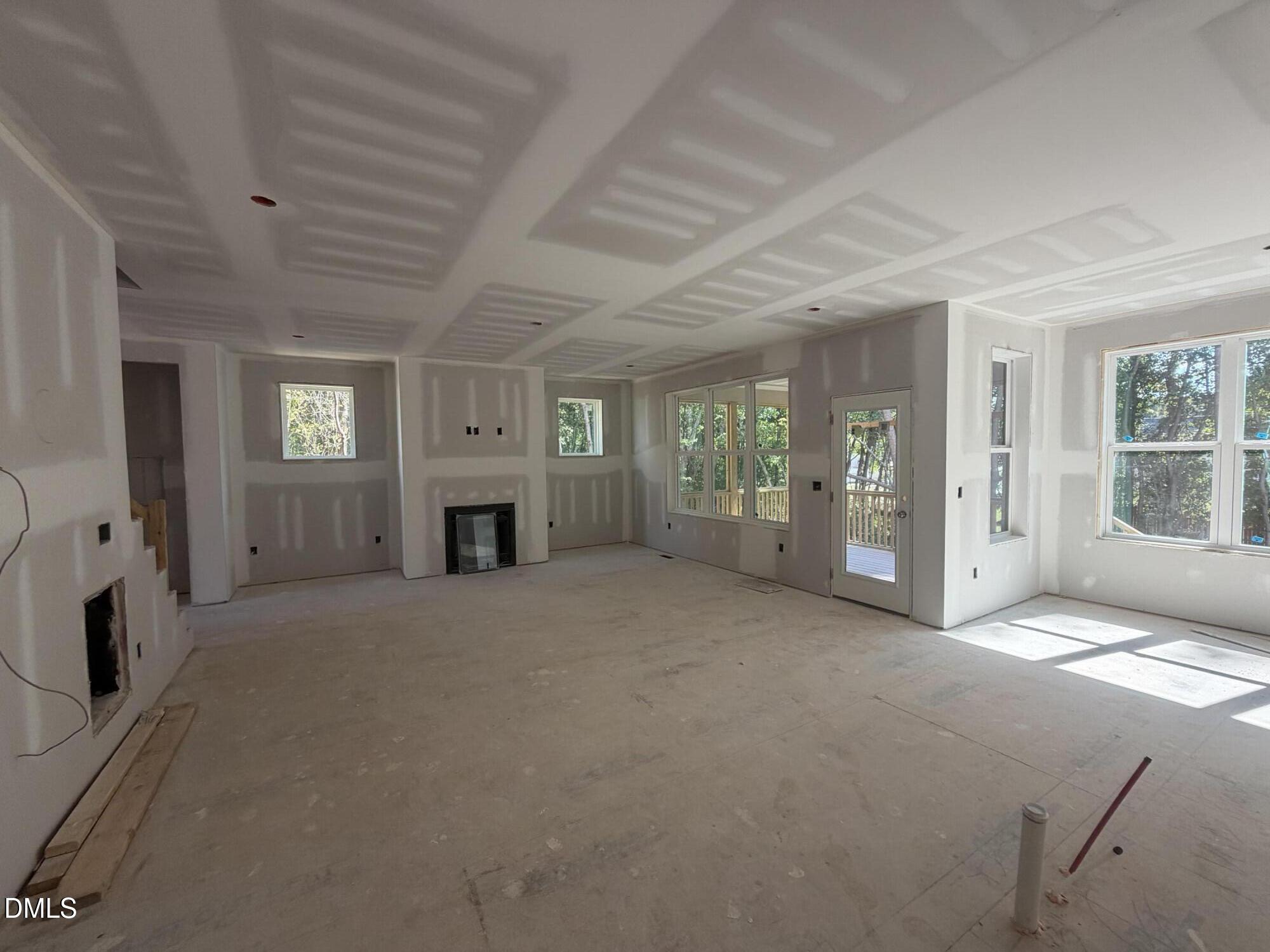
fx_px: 514
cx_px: 635
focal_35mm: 14
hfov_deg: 102.1
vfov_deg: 85.7
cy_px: 476
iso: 64
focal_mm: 2.22
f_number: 2.2
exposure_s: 1/121
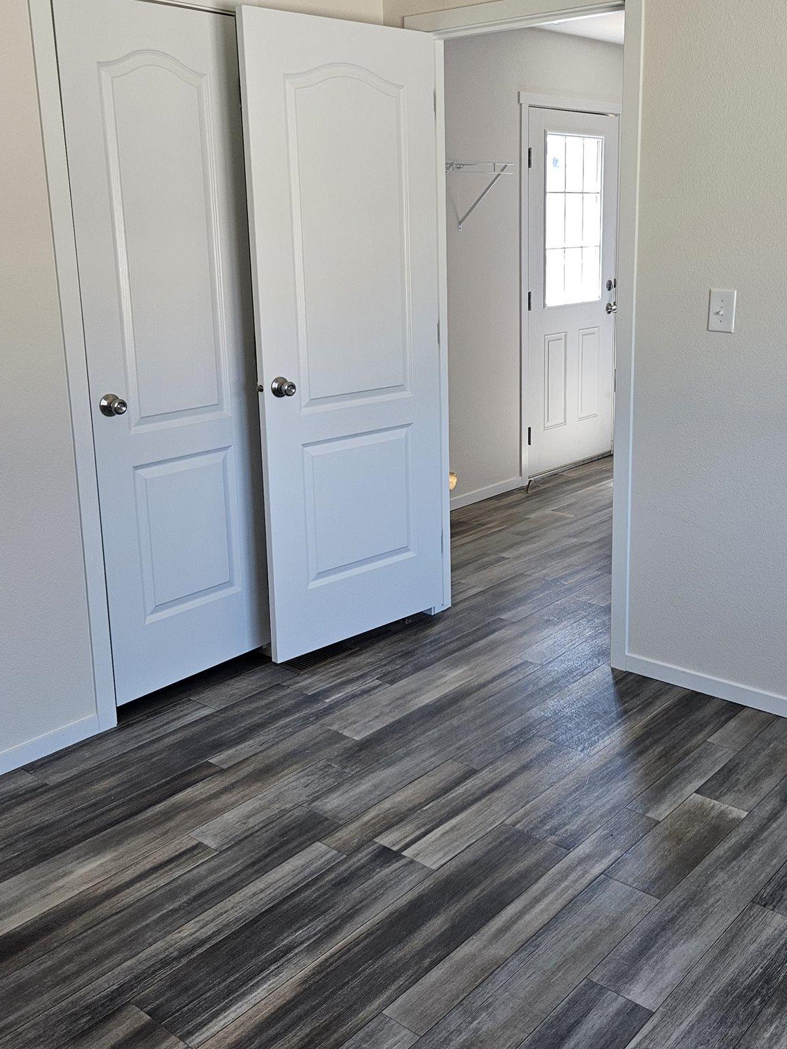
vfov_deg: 52.5
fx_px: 1061
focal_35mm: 35
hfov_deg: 40.6
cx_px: 451
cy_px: 465
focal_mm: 5.4
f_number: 1.8
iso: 125
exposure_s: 1/120
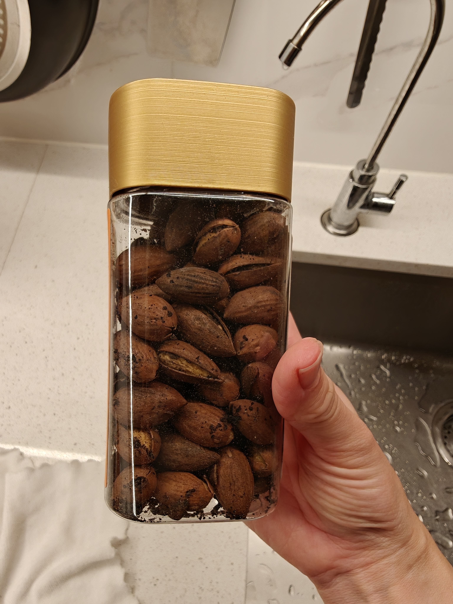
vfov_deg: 73.9
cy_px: 302
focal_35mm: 23
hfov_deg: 58.9
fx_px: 401
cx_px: 226
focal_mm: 2.3
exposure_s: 1/100
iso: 500
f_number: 2
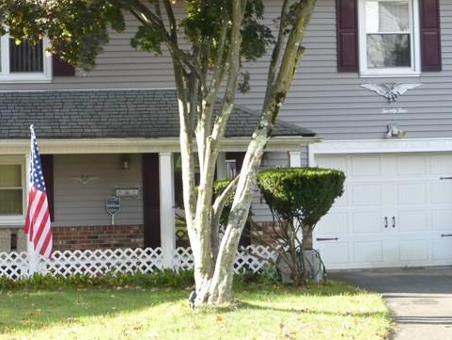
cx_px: 107
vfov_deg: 17.7
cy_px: 89
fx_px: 1084
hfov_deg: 23.3
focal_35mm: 83
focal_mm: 6.9
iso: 100
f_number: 3.9
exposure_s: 1/80
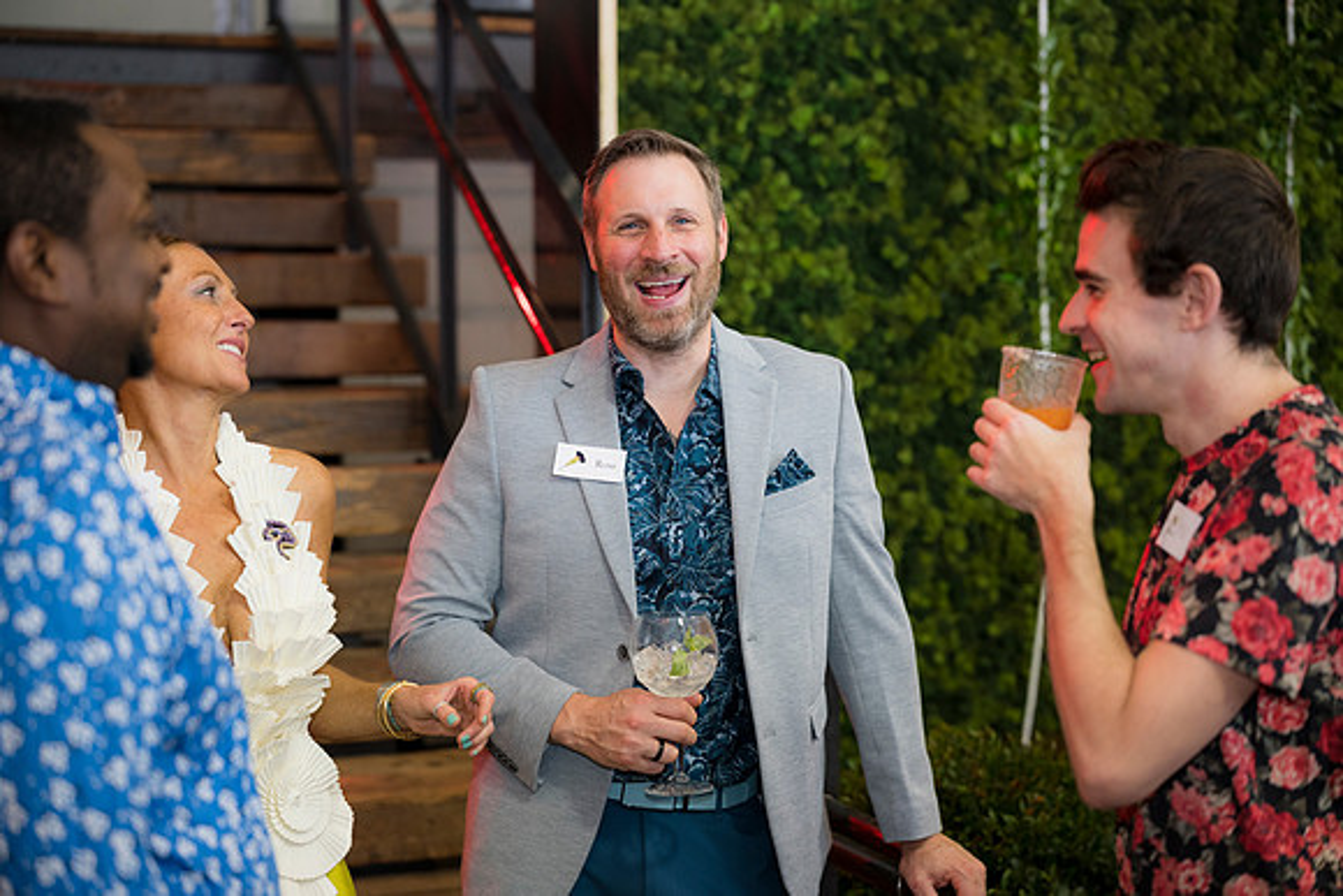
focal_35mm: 55
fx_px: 2052
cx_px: 672
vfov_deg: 24.6
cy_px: 448
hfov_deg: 36.2
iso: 720
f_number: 2.2
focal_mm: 55
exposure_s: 1/160
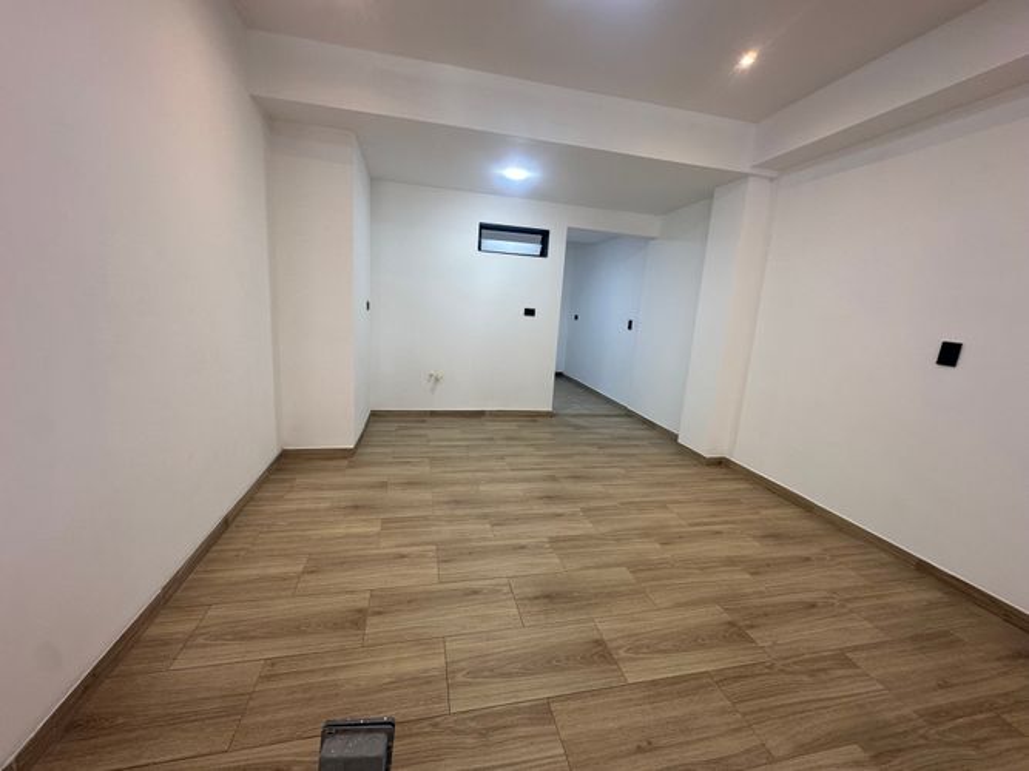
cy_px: 386
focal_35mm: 14
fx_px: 416
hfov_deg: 102.1
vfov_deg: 85.7
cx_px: 514
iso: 100
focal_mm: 2.22
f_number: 2.2
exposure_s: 1/120
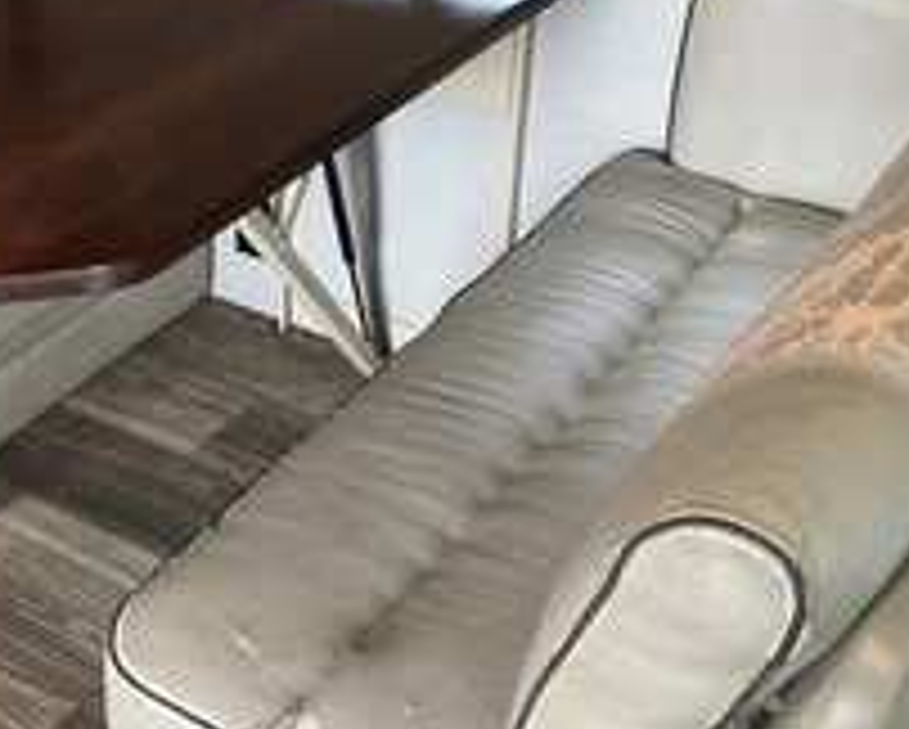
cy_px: 333
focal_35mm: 56
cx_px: 189
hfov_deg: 32.7
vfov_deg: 27.2
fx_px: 1508
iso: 125
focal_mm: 3
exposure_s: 1/60
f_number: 1.8
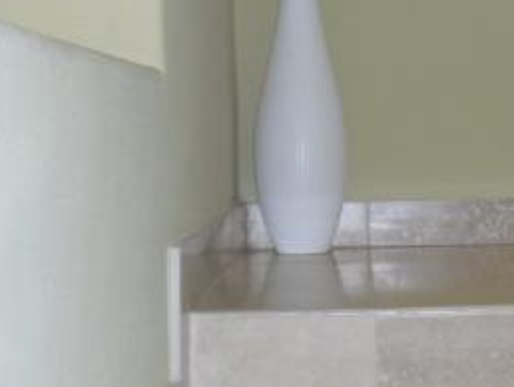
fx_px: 1620
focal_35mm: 109
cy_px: 128
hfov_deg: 17.4
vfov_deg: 13.6
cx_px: 566
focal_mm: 7.7
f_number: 3.4
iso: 200
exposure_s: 1/60
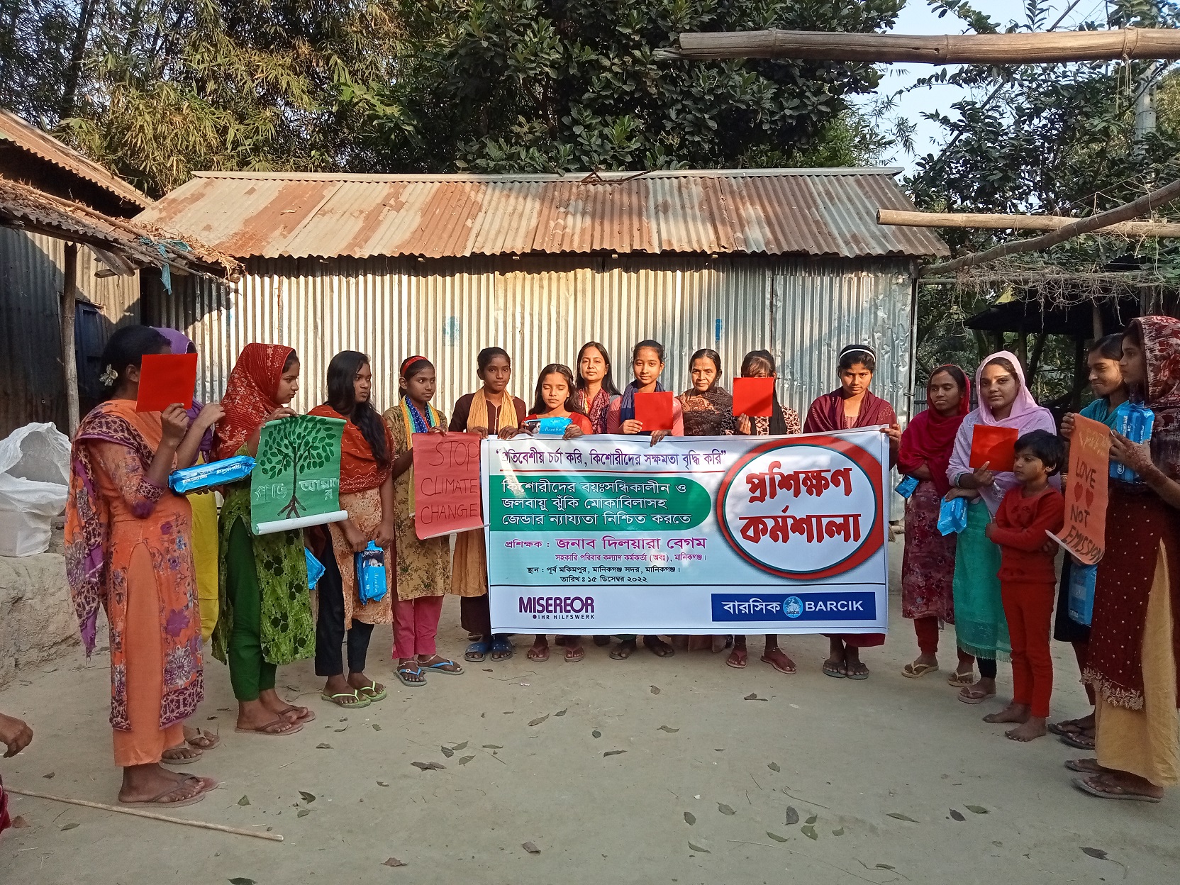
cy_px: 442
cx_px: 590
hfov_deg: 63.4
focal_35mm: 28
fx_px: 954
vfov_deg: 49.7
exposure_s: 1/293
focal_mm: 3.46
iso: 100
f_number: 2.2
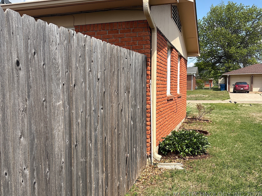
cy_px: 90
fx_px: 220
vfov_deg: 48.2
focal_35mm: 29
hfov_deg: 61.5
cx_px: 117
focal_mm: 5.96
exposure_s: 1/2747
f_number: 1.6
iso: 50
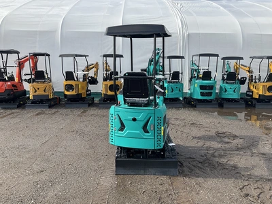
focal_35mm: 29
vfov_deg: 48.2
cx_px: 136
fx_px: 228
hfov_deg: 61.7
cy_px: 102
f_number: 1.8
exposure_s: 1/1311
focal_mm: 3
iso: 25
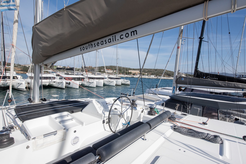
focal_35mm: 19
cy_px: 82
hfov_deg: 86.9
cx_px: 123
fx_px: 130
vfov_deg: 64.6
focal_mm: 19
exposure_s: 1/4000
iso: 800
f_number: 10
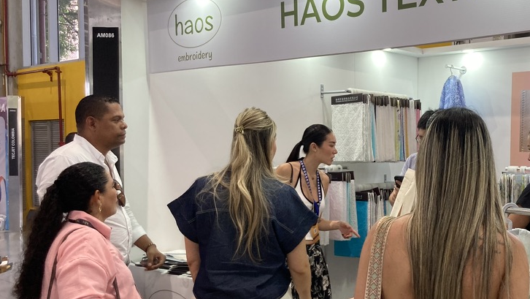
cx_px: 372
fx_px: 605
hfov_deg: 46.2
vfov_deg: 27.7
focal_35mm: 43
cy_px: 183
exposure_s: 1/60
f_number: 1.8
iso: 64
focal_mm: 3.99
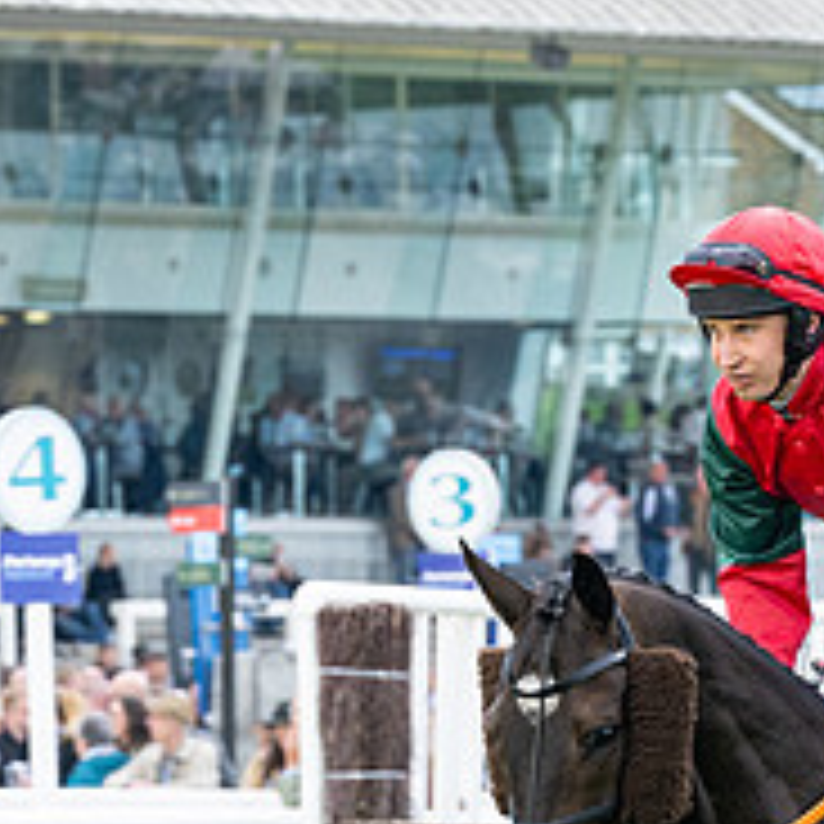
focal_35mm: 413
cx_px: 756
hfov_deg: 4.2
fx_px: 11123
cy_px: 892
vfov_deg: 4.2
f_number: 4
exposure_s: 1/640
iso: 400
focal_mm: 87
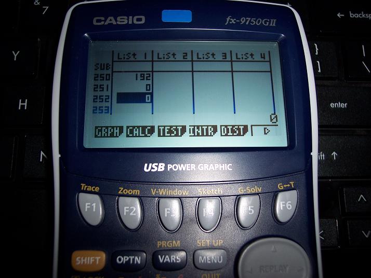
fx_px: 418
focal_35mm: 39
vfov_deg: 36.8
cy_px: 139
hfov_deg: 47.8
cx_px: 186
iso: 100
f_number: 2.8
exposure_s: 1/60
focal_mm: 8
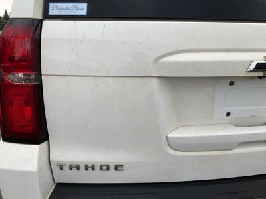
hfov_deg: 61.7
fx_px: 223
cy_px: 100
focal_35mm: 29
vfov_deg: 48.2
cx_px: 133
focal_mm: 3
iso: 25
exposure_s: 1/650
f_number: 1.8
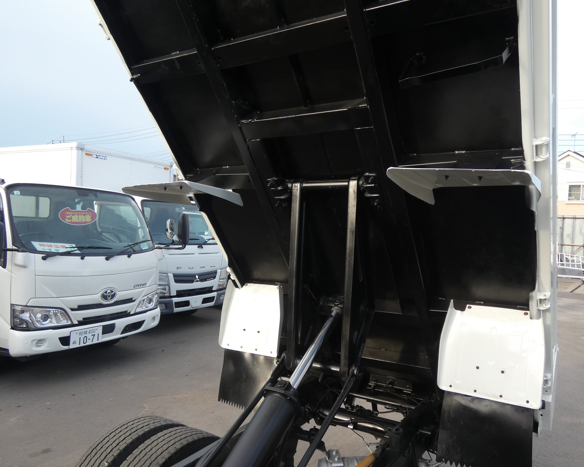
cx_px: 329
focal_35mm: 25
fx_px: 432
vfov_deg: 56.7
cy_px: 256
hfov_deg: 67.8
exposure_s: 1/160
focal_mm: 3.6
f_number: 2.8
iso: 80
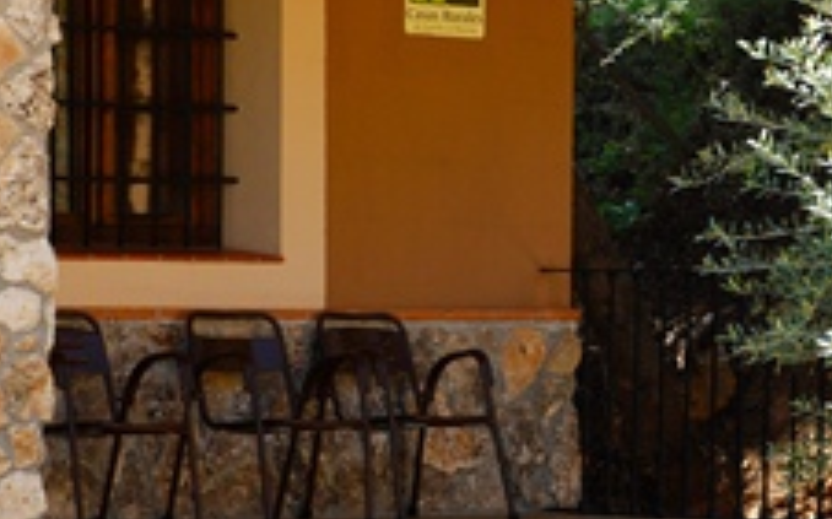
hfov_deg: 9.2
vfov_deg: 5.8
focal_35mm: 228
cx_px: 699
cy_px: 283
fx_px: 5168
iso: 100
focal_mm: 75
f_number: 9
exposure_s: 1/40
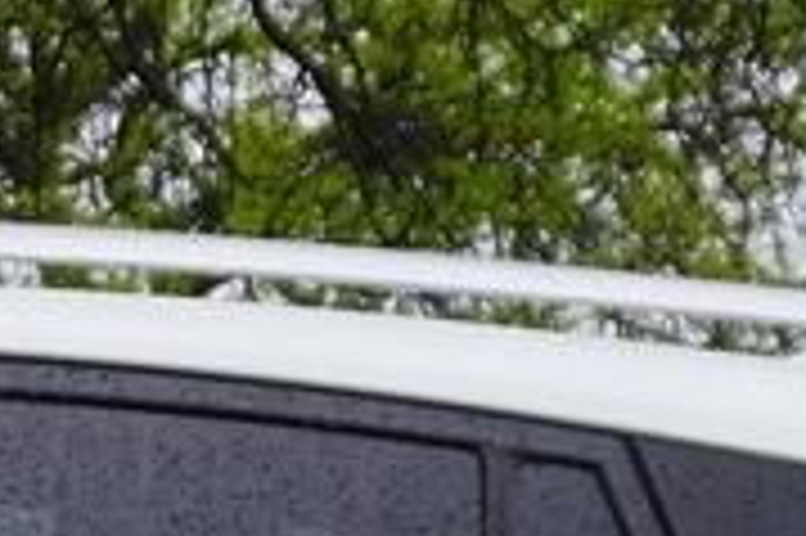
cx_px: -829
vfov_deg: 7.3
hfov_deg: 10.9
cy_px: 1450
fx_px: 3847
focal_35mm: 172
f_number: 4
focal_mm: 16
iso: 100
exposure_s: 1/160
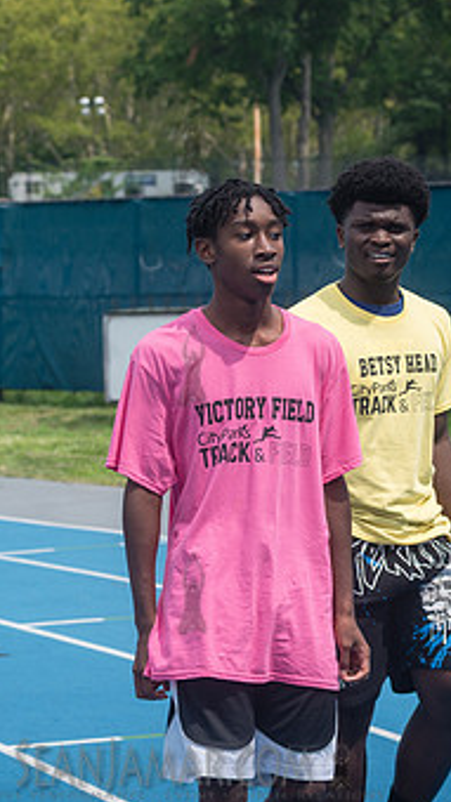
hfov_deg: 8.5
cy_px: 364
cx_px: 191
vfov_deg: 15.0
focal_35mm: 143
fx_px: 3043
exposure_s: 1/800
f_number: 5
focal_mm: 80
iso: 160
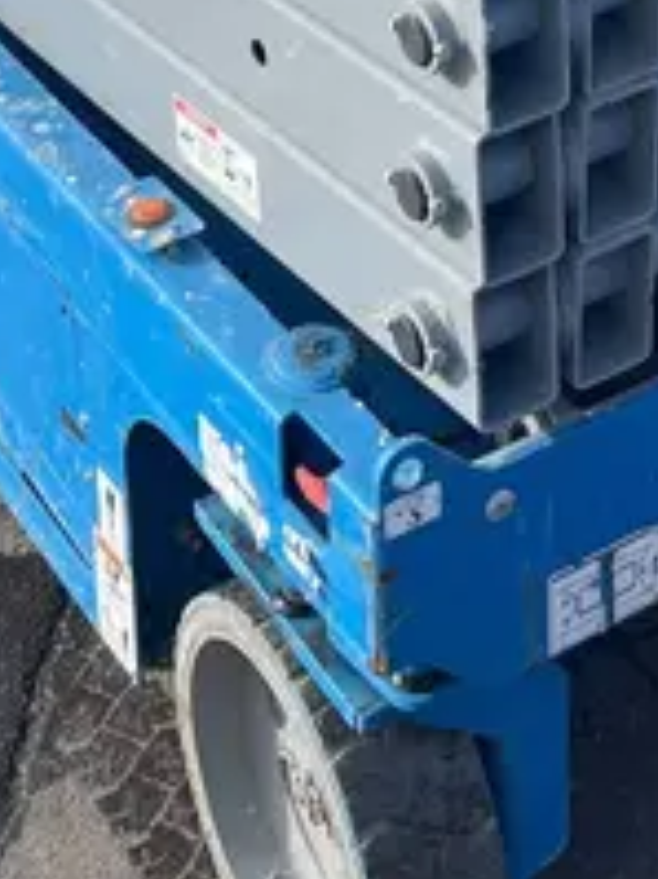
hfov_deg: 15.4
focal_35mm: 96
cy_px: -515
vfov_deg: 17.8
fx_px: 2436
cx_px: 411
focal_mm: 5.1
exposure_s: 1/1339
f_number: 1.6
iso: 50
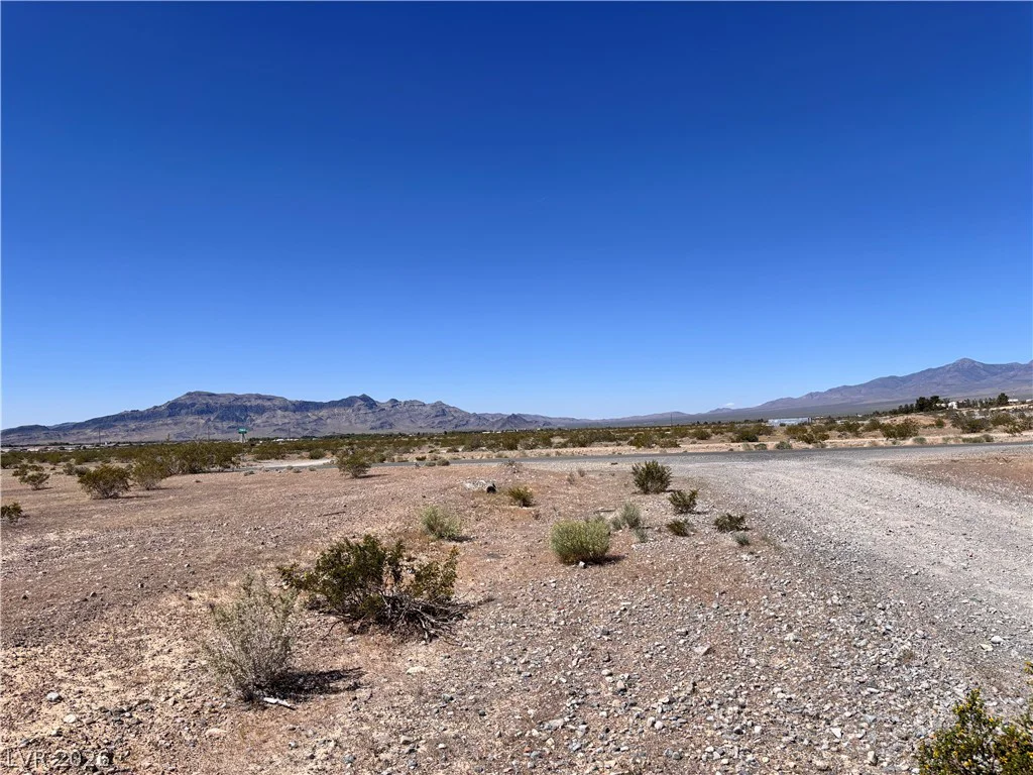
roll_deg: +1.6
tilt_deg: +2.8
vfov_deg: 53.1
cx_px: 516
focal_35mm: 26
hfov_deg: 67.3
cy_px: 388
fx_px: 776
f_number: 1.6
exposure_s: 1/5952
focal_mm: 5.96
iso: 50
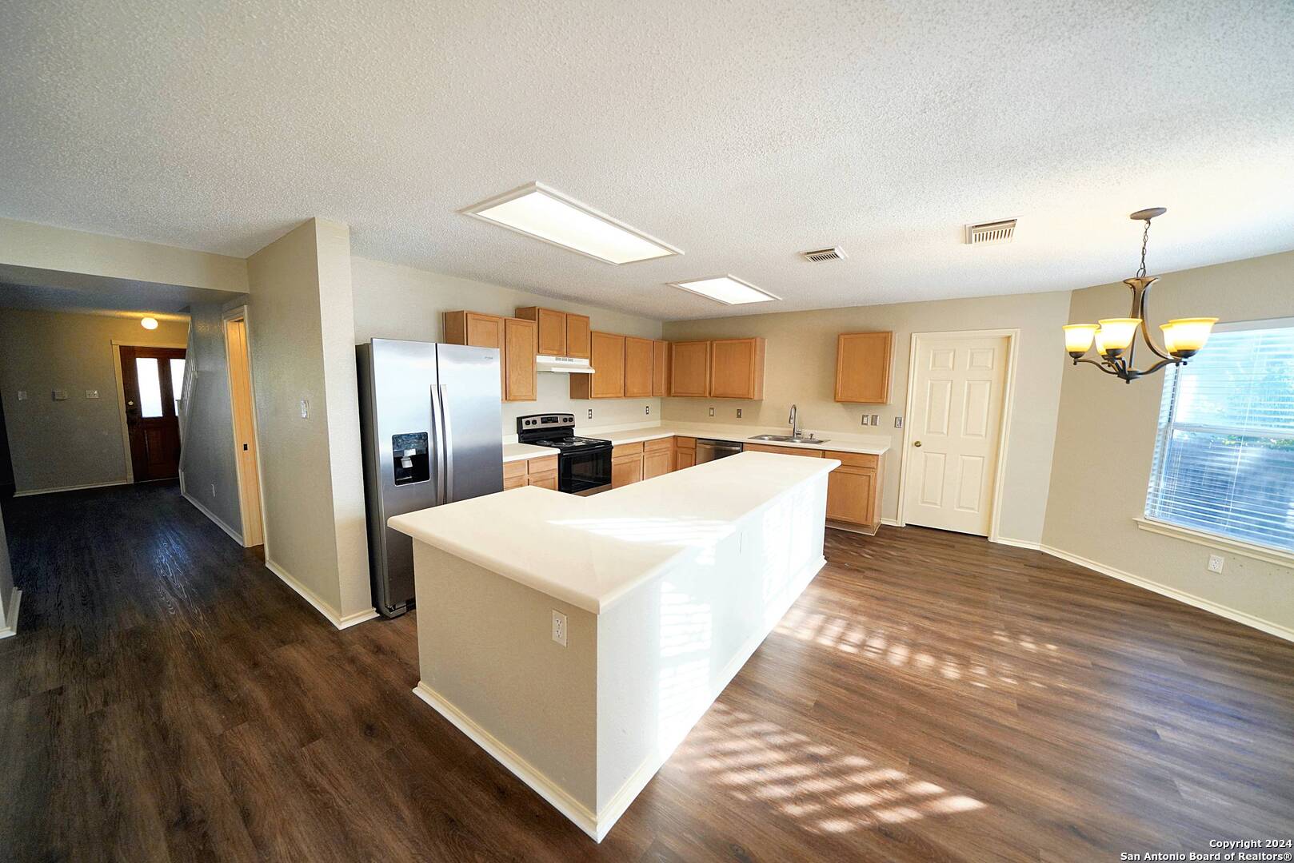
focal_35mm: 12
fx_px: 431
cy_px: 432
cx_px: 647
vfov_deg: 90.1
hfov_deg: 112.6
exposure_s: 1/160
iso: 500
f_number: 4
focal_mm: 12
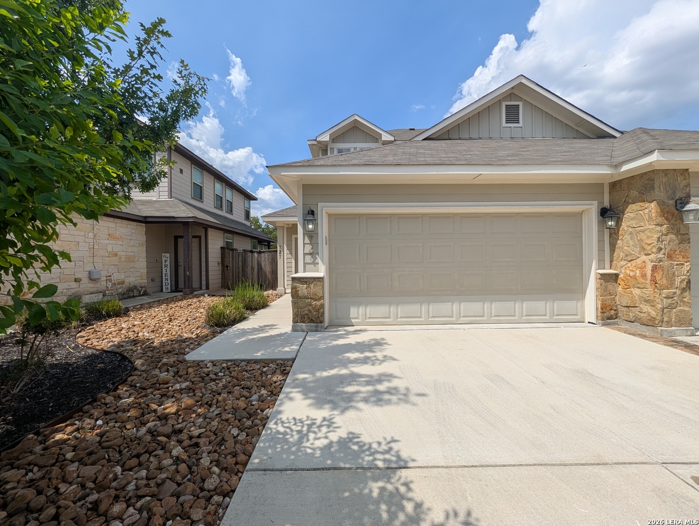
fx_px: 243
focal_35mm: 12
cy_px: 263
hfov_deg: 110.5
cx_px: 350
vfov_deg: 94.7
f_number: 1.7
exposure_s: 1/4505
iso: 49
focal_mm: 2.02
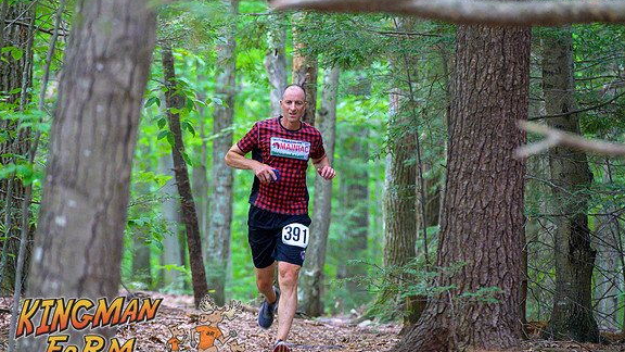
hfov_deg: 10.2
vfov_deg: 5.8
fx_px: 3497
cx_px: 314
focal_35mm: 211
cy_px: 197
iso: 8000
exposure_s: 1/125
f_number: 4
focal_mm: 200
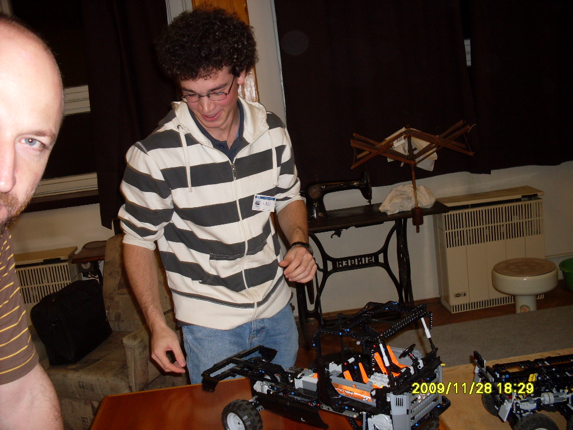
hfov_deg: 49.0
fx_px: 629
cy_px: 215
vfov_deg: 37.7
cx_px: 286
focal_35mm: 38
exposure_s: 1/45
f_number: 2.8
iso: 100
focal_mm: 6.3
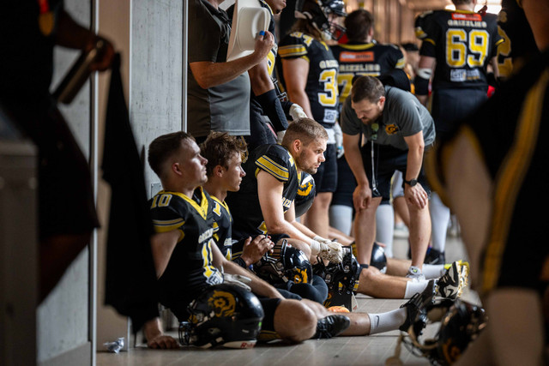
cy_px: 183
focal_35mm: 200
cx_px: 274
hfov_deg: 10.3
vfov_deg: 6.9
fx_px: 3050
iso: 2500
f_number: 3.2
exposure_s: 1/200
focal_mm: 200
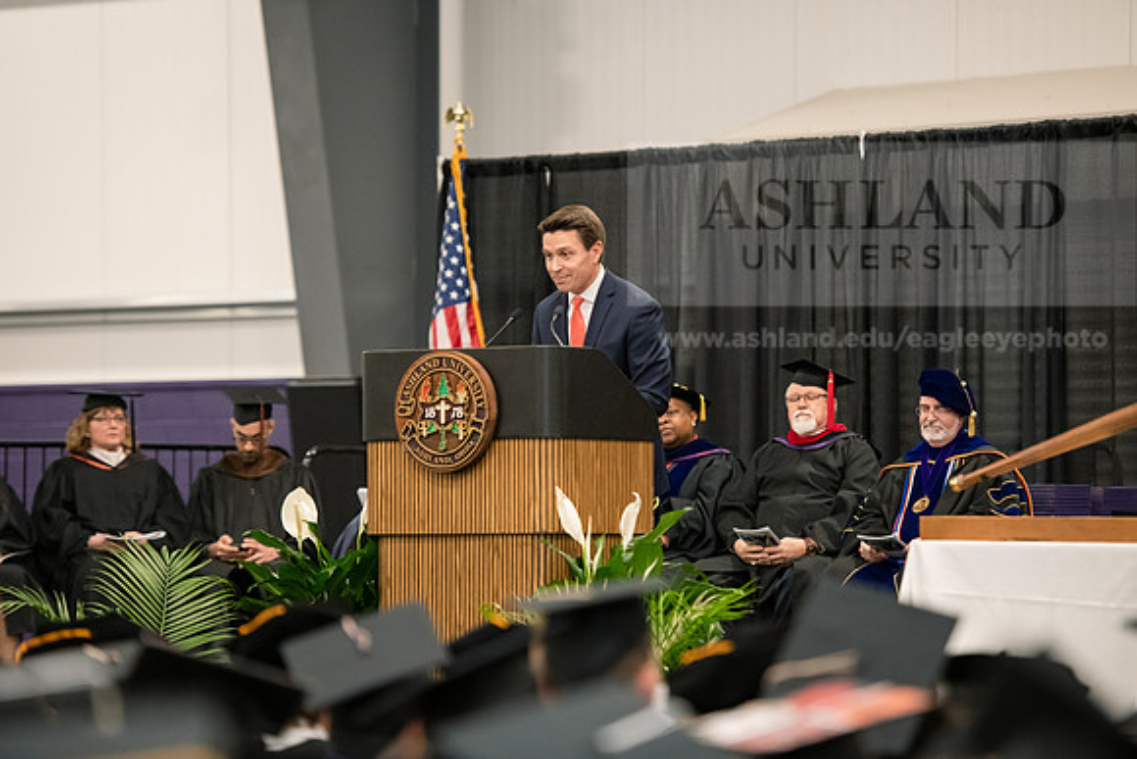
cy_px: 380
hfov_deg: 13.7
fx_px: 4738
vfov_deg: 9.2
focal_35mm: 150
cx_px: 568
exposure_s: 1/200
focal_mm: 150
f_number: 3.2
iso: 3200
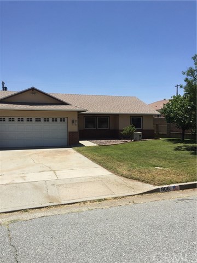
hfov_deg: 48.2
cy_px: 132
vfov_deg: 61.7
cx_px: 98
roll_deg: +0.6
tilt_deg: -2.7
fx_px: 220
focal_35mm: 29
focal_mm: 4.15
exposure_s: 1/2326
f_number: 2.2
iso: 32
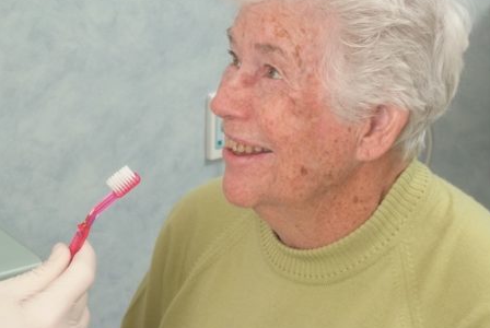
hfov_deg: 20.9
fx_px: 1308
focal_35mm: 96
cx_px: 68
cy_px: -18
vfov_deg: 14.0
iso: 160
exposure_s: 1/125
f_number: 11
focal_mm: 28
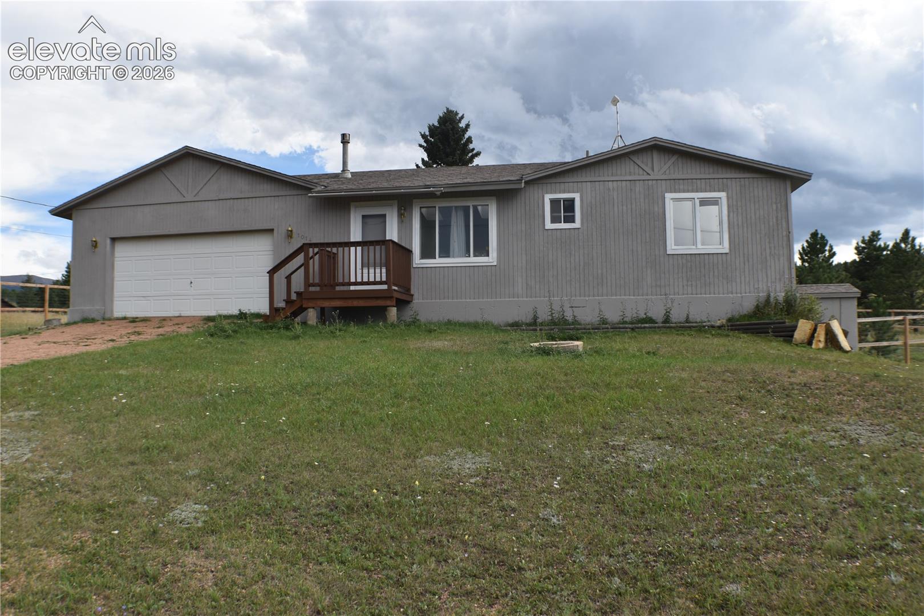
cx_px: 462
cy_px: 308
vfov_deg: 35.5
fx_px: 962
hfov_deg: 51.3
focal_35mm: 38
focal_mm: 25
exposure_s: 1/320
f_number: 9
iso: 200
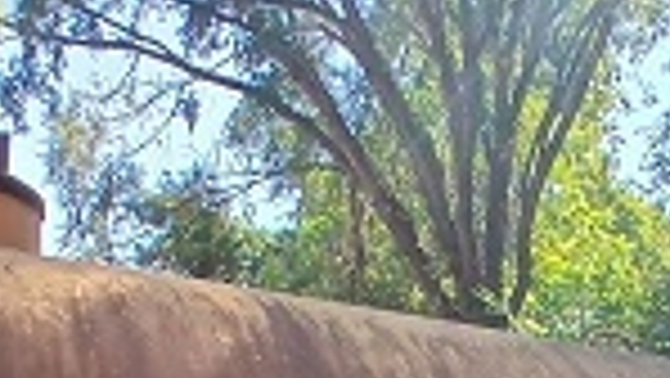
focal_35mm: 48
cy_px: 644
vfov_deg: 19.7
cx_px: 533
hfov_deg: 41.1
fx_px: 853
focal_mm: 1.4
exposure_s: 1/143
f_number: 2.2
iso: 50
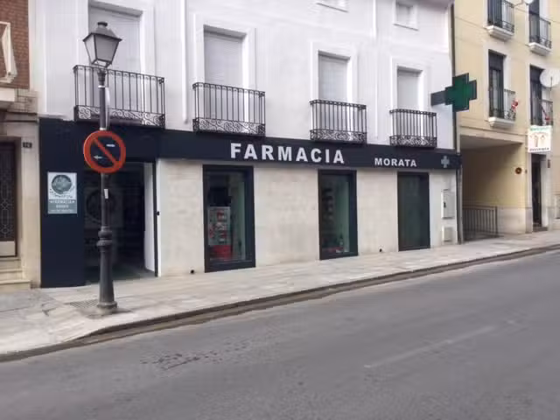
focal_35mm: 31
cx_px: 280
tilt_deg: -1.2
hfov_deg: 58.4
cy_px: 210
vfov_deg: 45.4
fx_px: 502
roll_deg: +0.0
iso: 25
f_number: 2.4
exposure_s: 1/426
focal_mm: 3.3
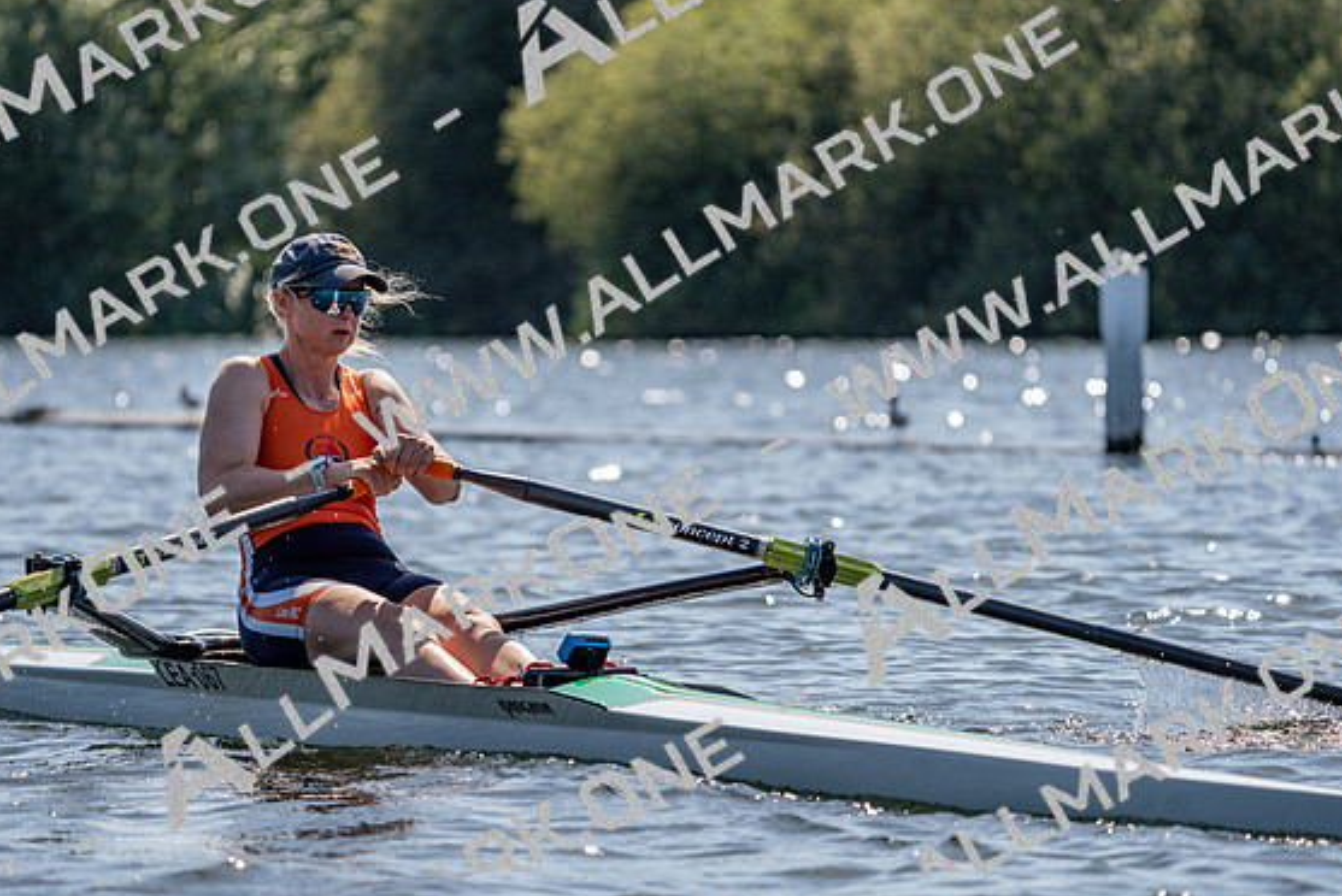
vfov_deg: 5.4
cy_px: 459
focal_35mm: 253
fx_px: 9436
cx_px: 651
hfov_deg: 8.1
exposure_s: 1/2000
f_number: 5.6
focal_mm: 243
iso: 200
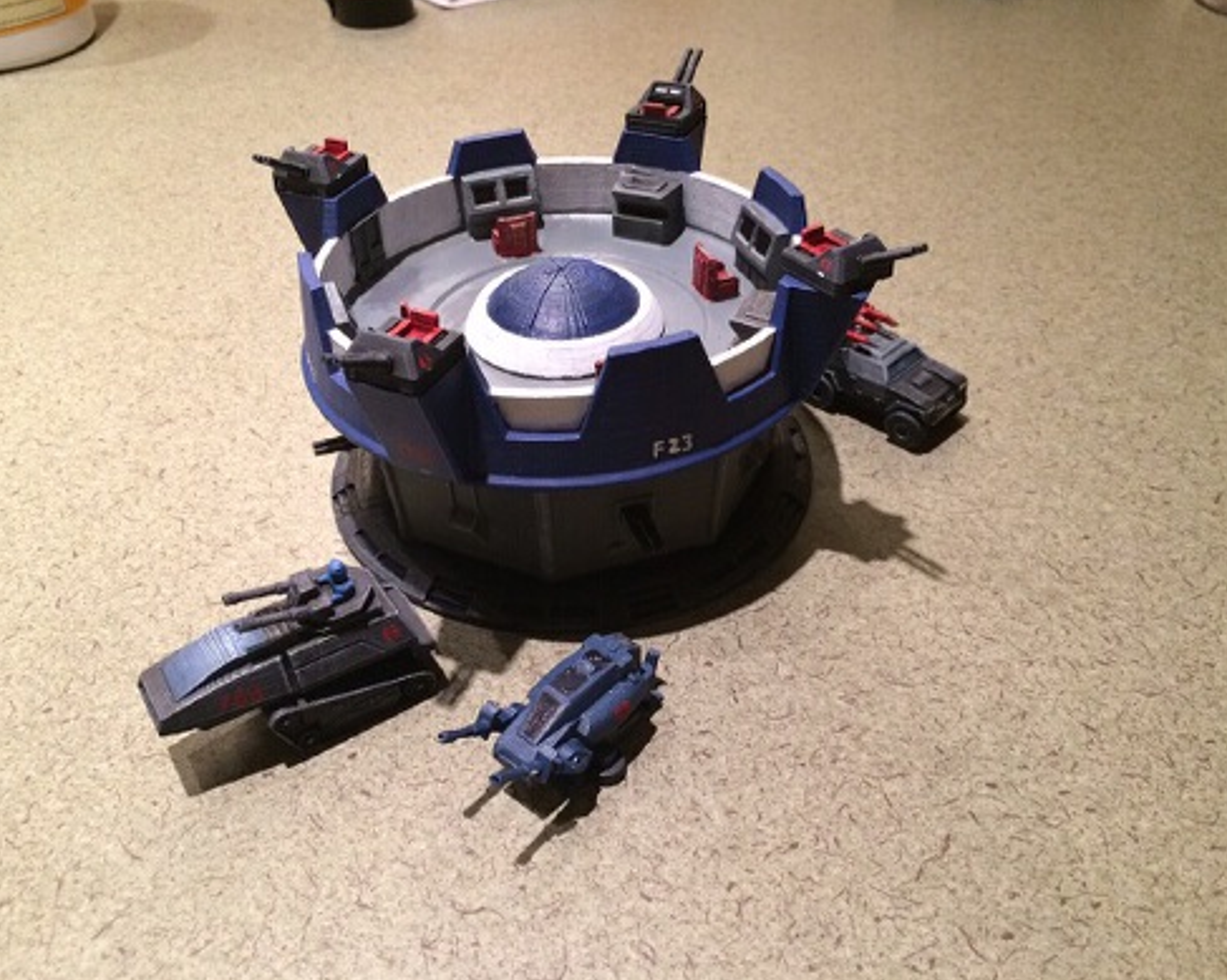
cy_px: 489
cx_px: 616
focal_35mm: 31
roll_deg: +0.7
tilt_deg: -39.8
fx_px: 1125
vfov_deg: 47.1
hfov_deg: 57.2
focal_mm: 4.15
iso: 200
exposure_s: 1/30
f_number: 2.2
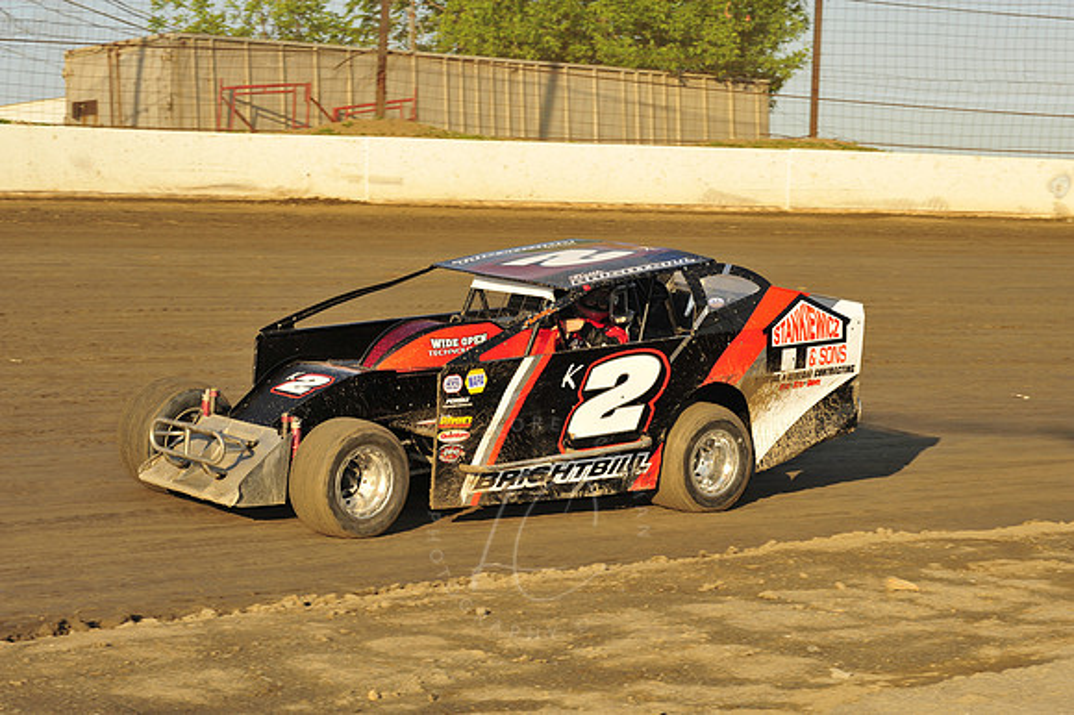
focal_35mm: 105
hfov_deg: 19.5
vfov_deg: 13.0
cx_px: 537
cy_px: 358
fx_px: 3131
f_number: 11
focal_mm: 105
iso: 400
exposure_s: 1/320
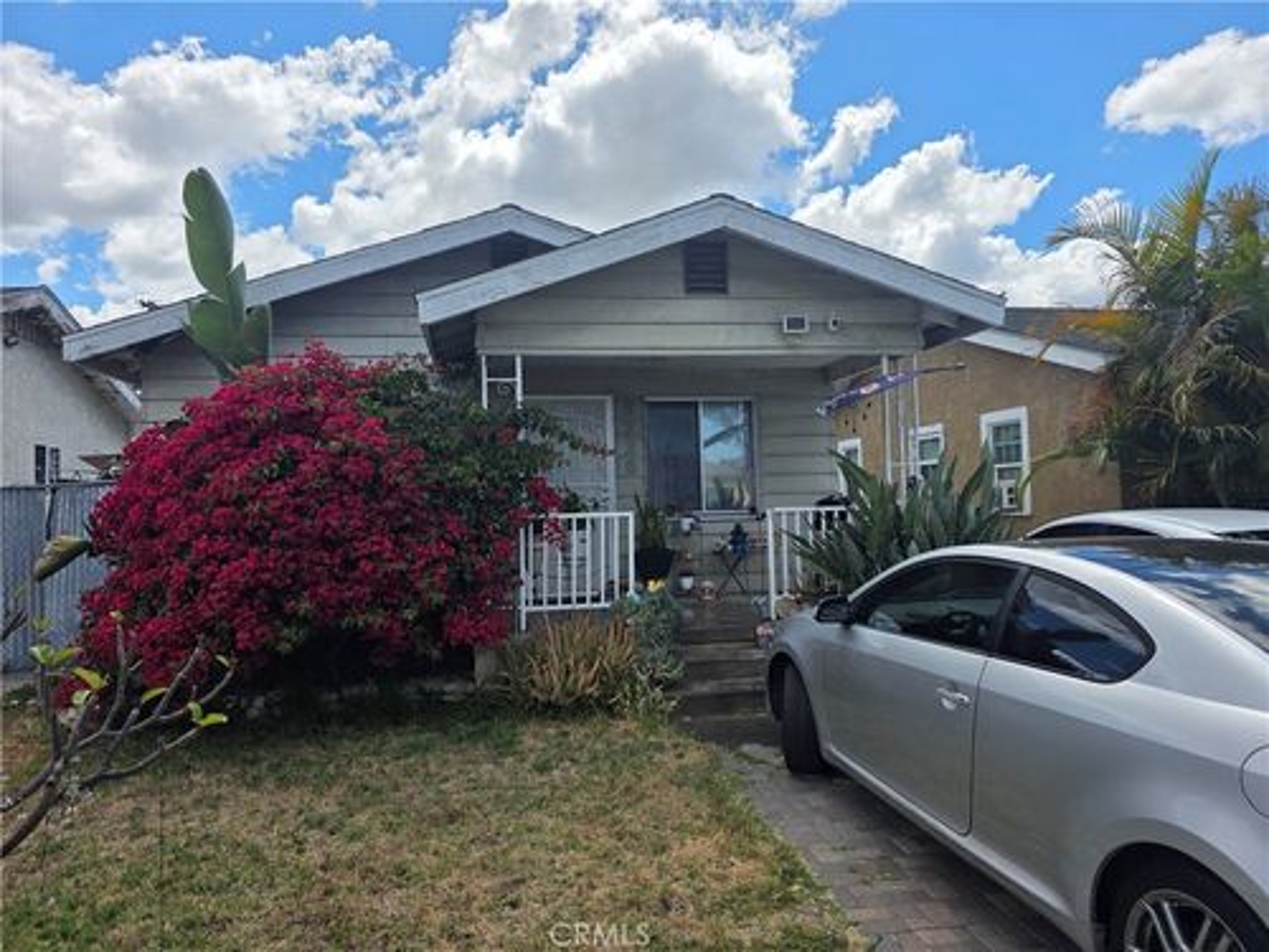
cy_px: 476
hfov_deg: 73.9
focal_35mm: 23
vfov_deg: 58.9
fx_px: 843
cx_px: 634
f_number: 1.7
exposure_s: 1/7944
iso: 80
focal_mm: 6.3
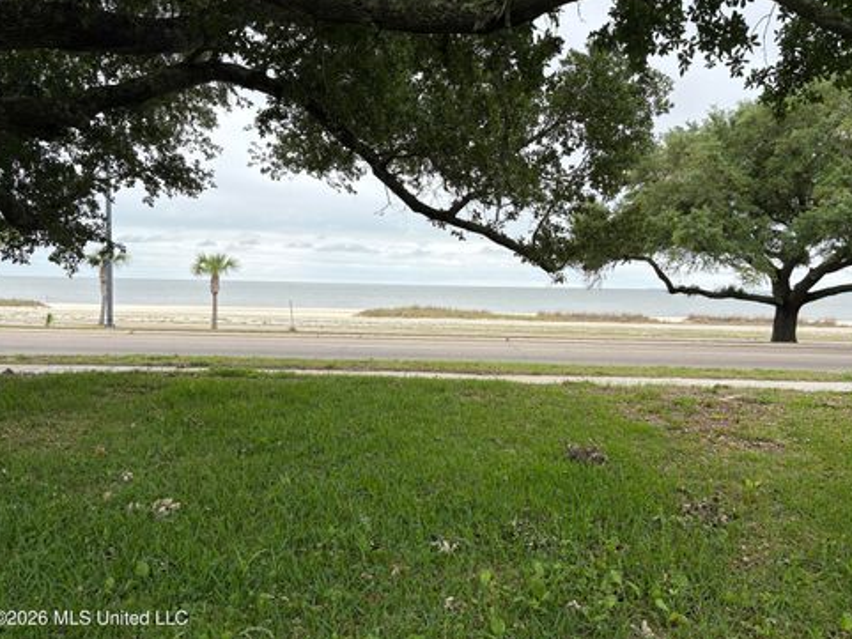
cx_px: 434
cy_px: 316
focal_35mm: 27
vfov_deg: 51.4
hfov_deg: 65.3
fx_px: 665
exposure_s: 1/1155
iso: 50
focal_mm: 5.96
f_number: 1.6
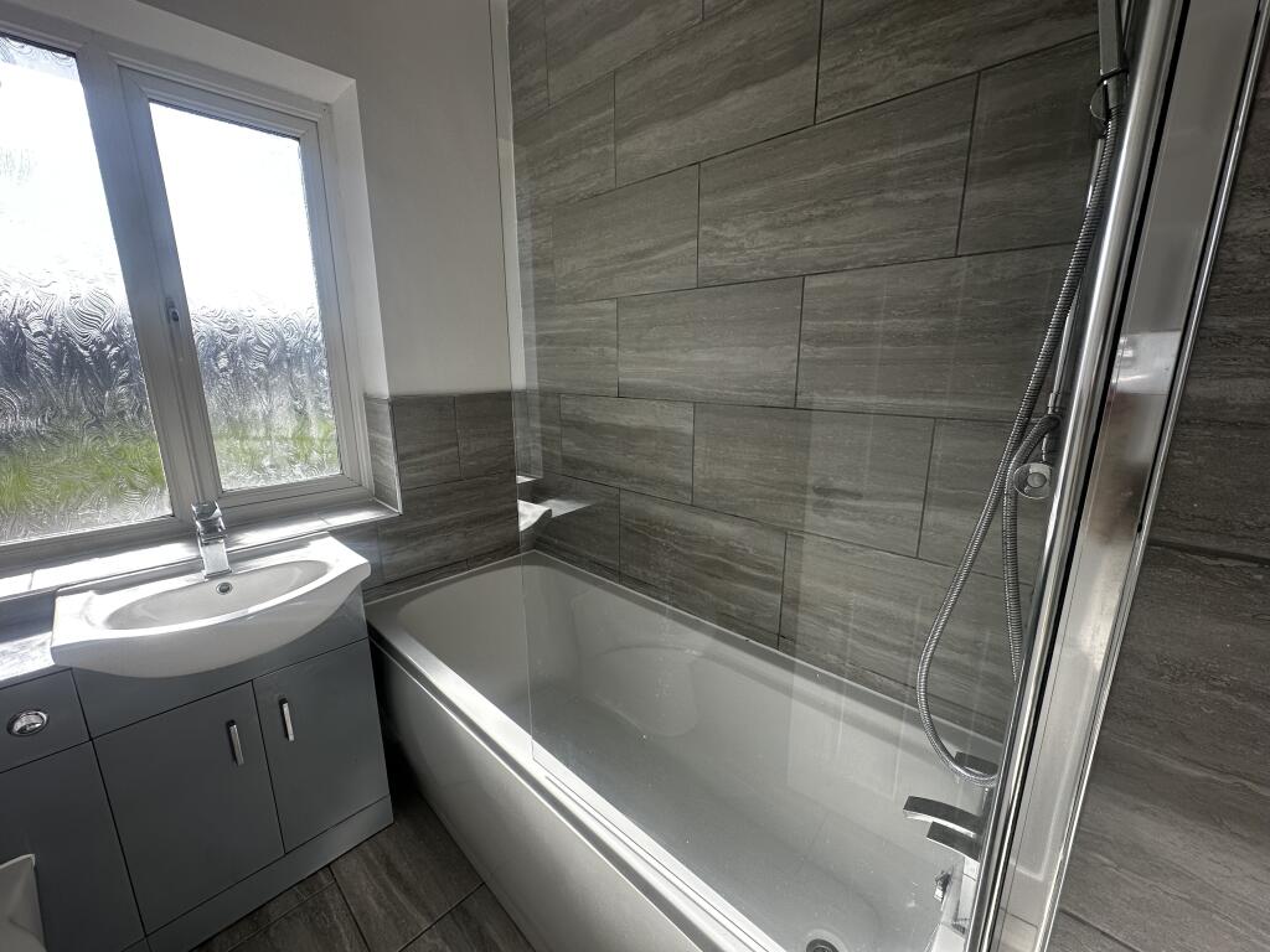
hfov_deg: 102.1
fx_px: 514
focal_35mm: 14
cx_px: 635
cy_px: 476
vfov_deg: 85.7
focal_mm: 2.22
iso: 40
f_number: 2.2
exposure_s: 1/246
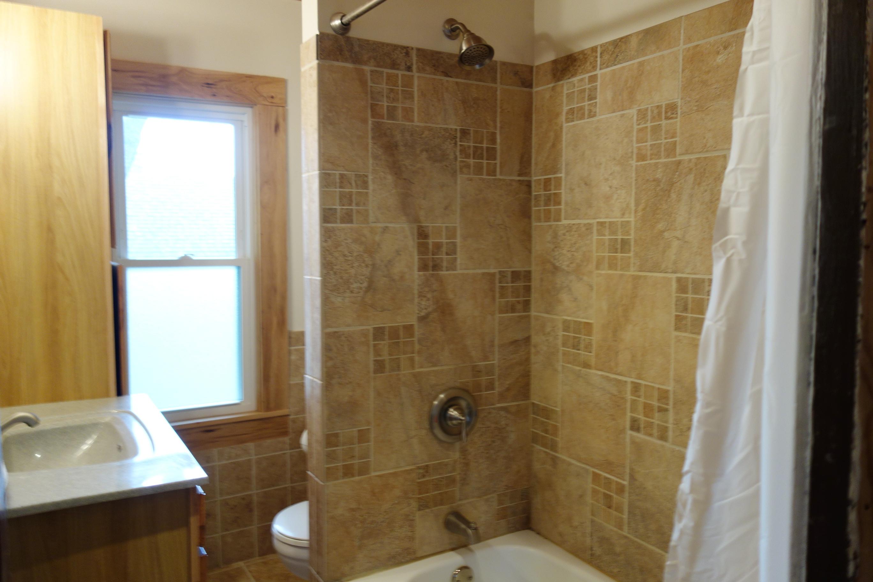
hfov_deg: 65.5
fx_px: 679
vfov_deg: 46.4
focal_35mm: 28
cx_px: 436
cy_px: 291
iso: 125
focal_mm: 10.4
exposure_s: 1/30
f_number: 1.8
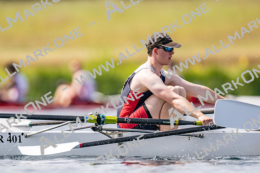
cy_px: 86
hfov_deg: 2.3
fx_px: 6496
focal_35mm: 900
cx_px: 130
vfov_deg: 1.5
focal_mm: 600
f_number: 4
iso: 200
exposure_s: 1/2500
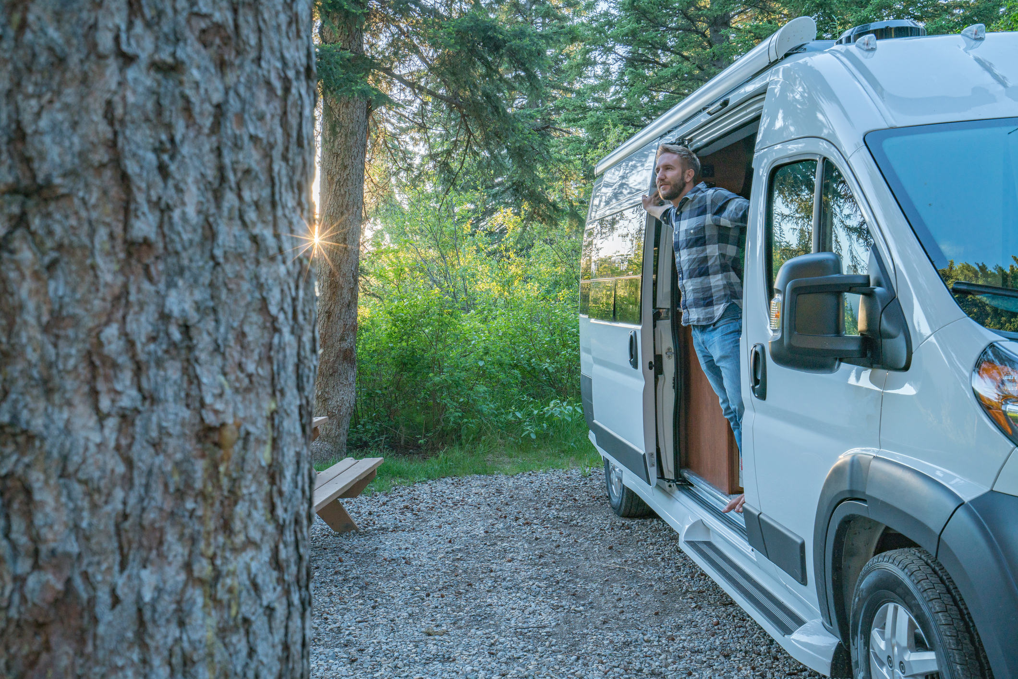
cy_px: 340
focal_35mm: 35
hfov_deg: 54.4
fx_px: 990
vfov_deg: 37.9
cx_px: 509
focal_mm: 35
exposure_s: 1/50
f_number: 9
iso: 200
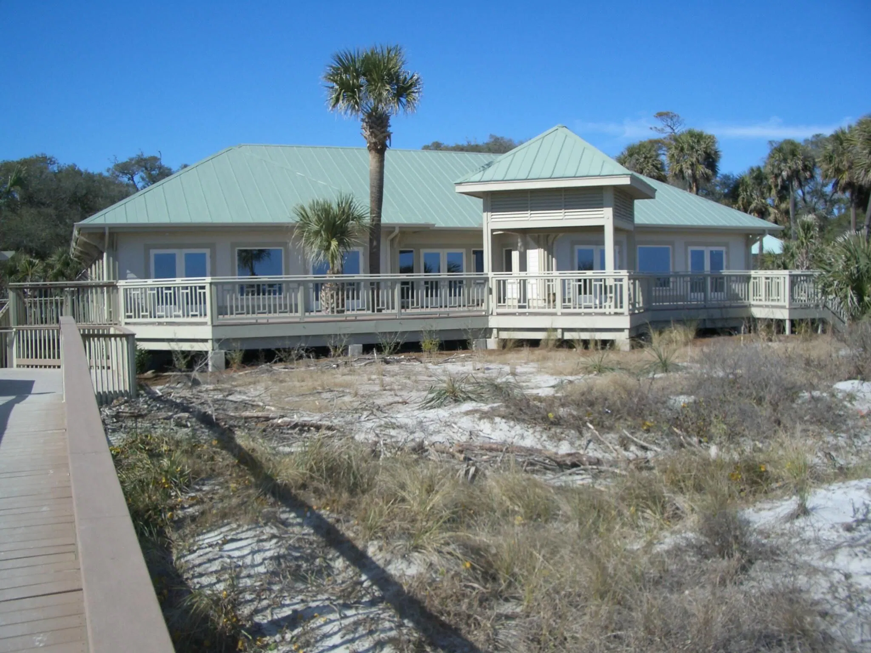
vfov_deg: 40.7
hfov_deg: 52.6
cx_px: 436
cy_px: 326
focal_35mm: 35
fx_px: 881
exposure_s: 1/800
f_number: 4.3
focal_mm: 5.8
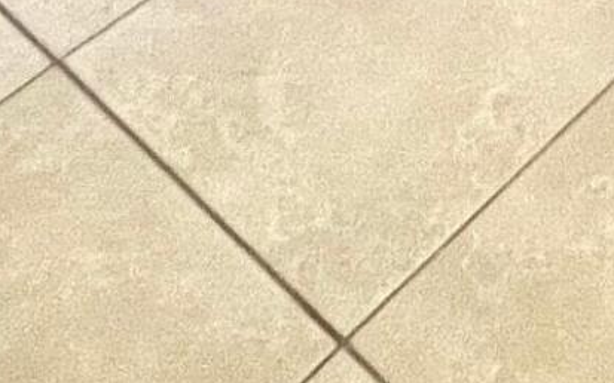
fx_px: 1606
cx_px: 605
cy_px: -1096
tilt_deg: -7.9
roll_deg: +1.9
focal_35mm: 96
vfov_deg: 8.3
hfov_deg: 21.0
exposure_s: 1/120
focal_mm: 1.57
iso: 160
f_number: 1.8
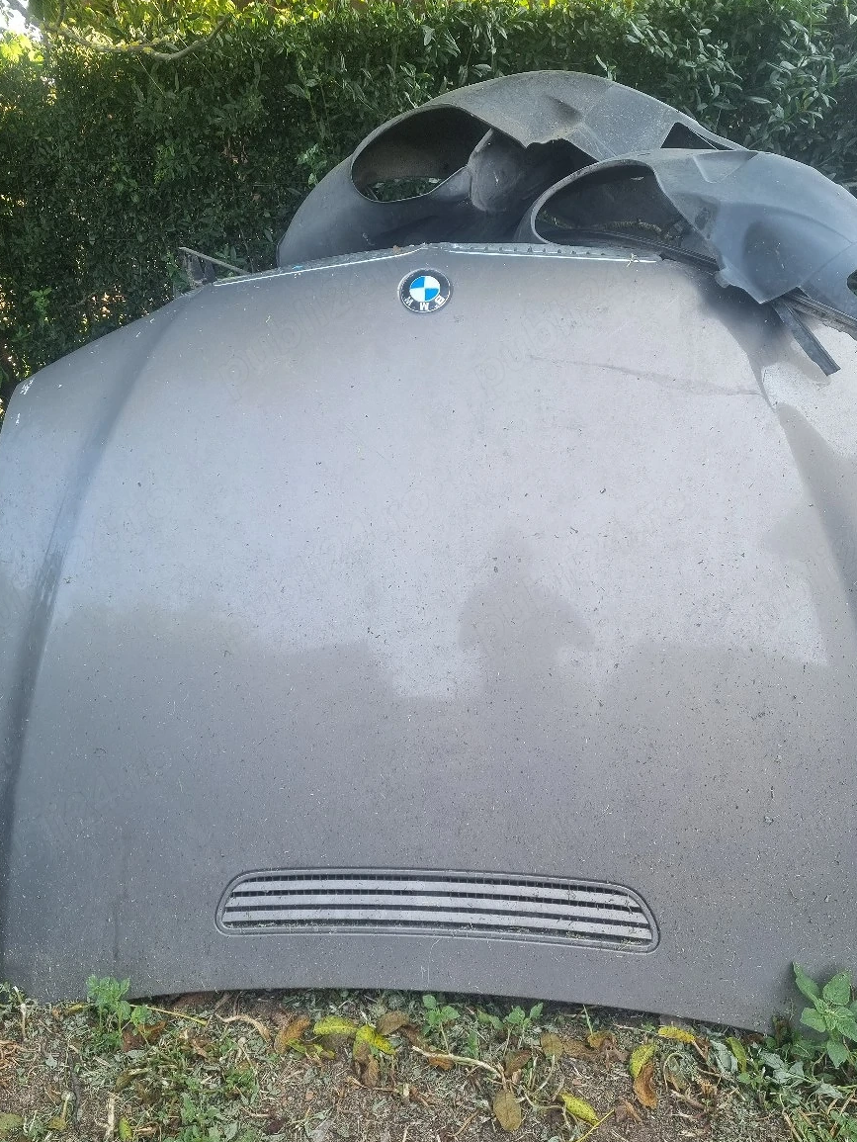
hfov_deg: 46.8
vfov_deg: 59.9
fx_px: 990
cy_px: 606
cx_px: 388
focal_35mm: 30
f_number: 1.8
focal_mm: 5.4
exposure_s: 1/182
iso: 50
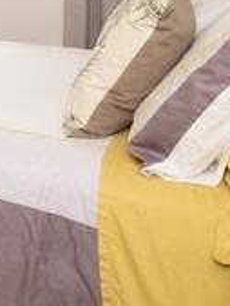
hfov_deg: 17.0
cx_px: -259
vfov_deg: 29.3
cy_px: -66
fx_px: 495
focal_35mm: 56
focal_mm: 10
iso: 400
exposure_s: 1/100
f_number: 7.1
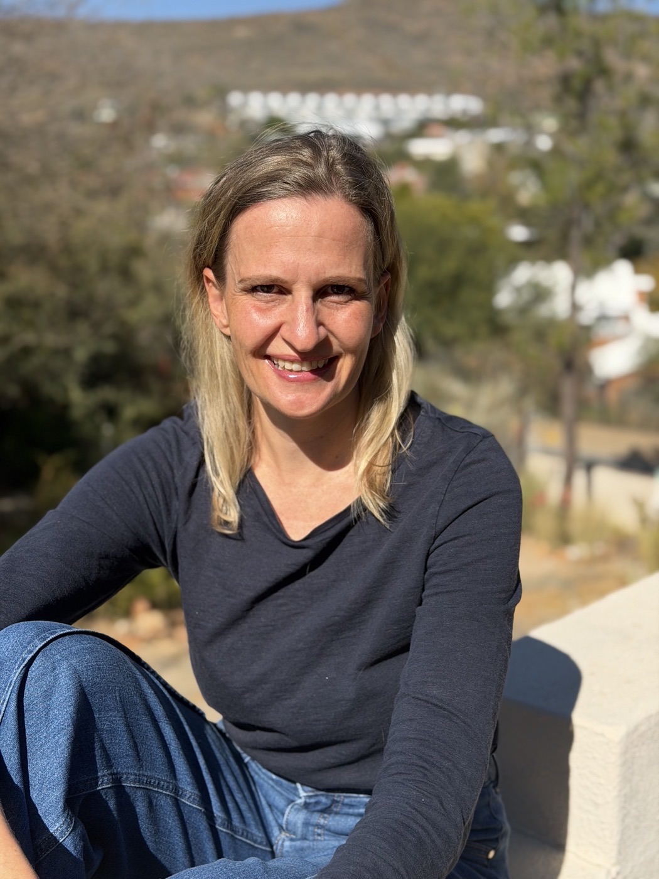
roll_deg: +0.4
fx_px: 1218
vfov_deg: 39.7
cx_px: 330
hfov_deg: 30.3
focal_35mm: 48
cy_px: 440
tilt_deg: -12.7
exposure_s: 1/6536
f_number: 1.78
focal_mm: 6.76
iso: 80
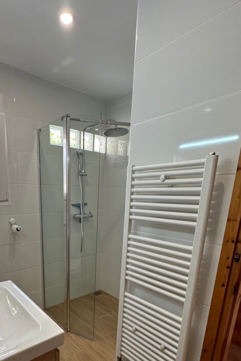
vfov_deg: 77.9
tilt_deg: -14.2
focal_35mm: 21
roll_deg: -0.3
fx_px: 211
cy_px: 248
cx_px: 78
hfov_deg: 58.0
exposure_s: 1/99
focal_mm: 2.22
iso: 125
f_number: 2.2
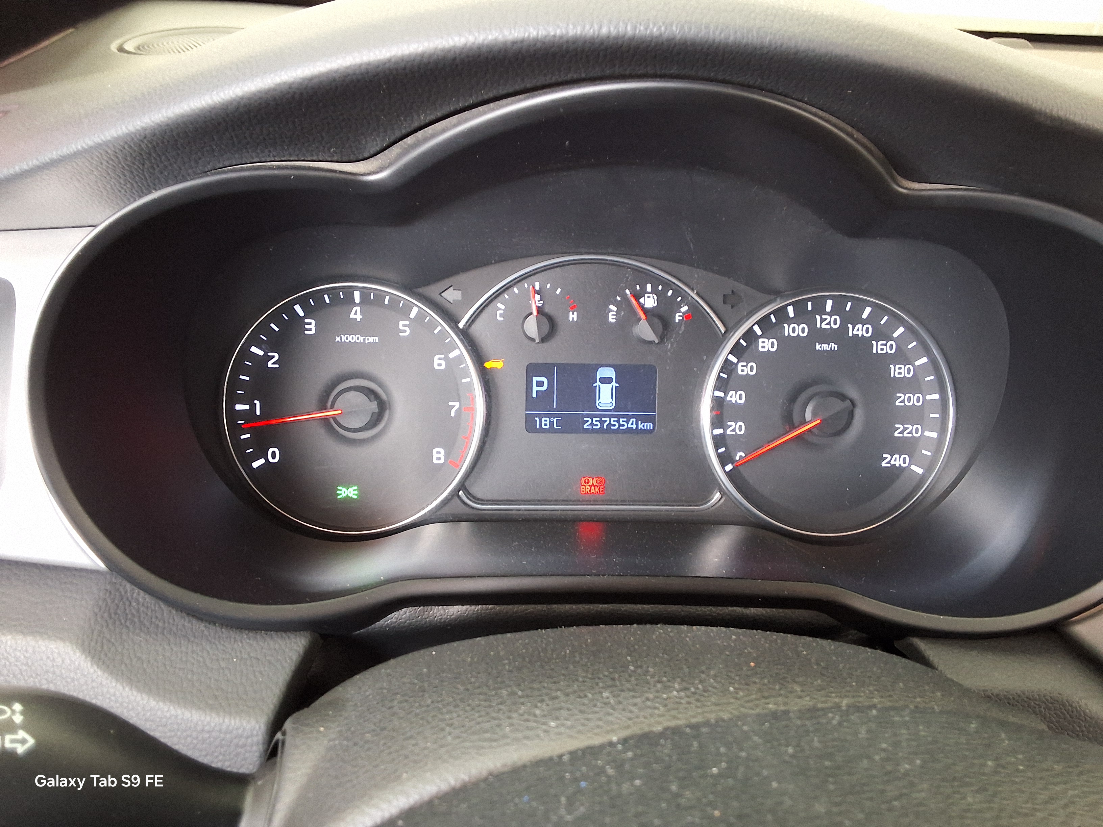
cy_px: 414
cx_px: 552
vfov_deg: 49.7
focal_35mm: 28
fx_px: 892
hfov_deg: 63.4
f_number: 1.9
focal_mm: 2.91
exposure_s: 1/24
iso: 250
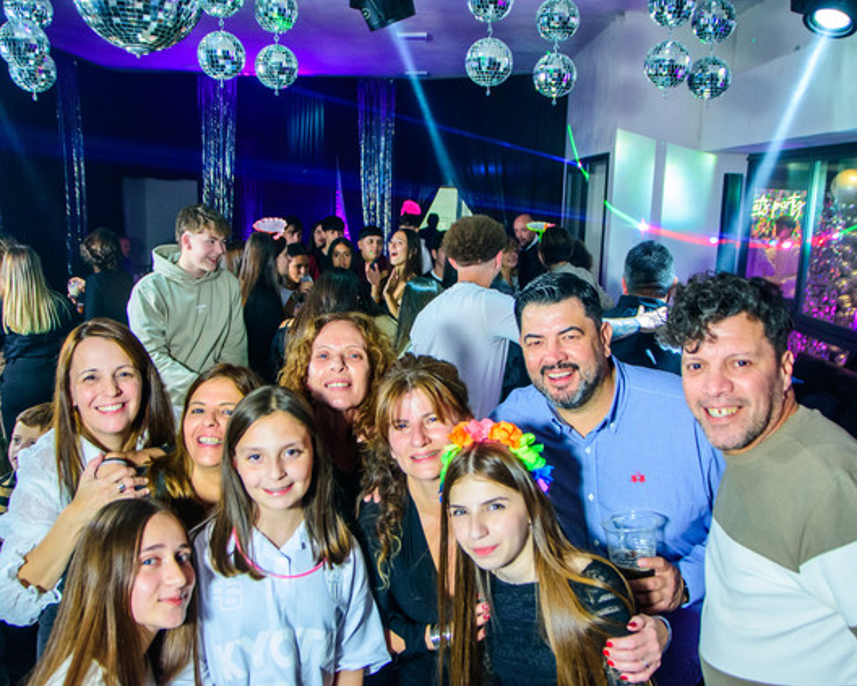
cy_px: 345
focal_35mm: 29
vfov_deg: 50.0
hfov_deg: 60.4
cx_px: 432
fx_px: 736
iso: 2500
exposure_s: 1/160
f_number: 2.8
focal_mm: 17
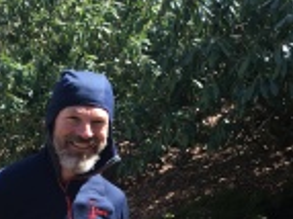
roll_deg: +0.8
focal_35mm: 74
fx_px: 626
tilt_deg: -7.4
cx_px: 61
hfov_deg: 25.9
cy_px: 246
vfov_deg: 19.0
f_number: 2.2
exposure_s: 1/169
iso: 25
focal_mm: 4.15
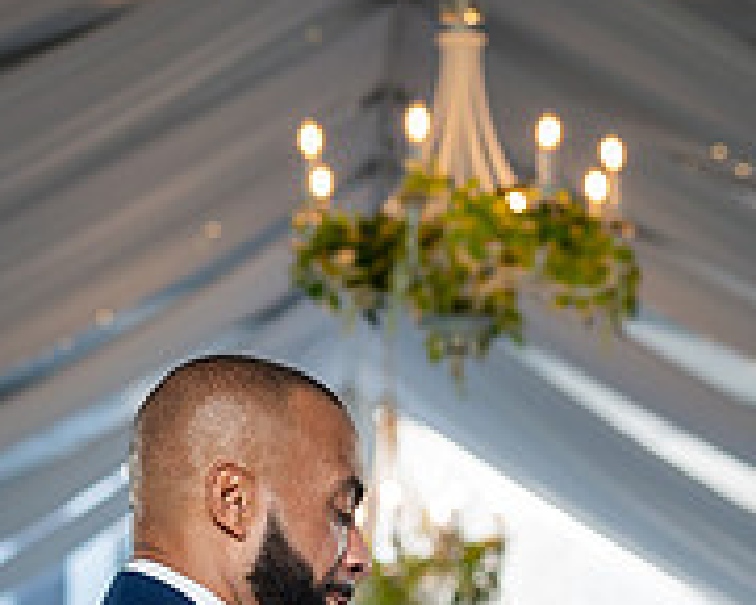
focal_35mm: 214
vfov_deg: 7.2
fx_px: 4791
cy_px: 782
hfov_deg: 9.0
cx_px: 297
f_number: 4
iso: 400
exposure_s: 1/200
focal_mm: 70
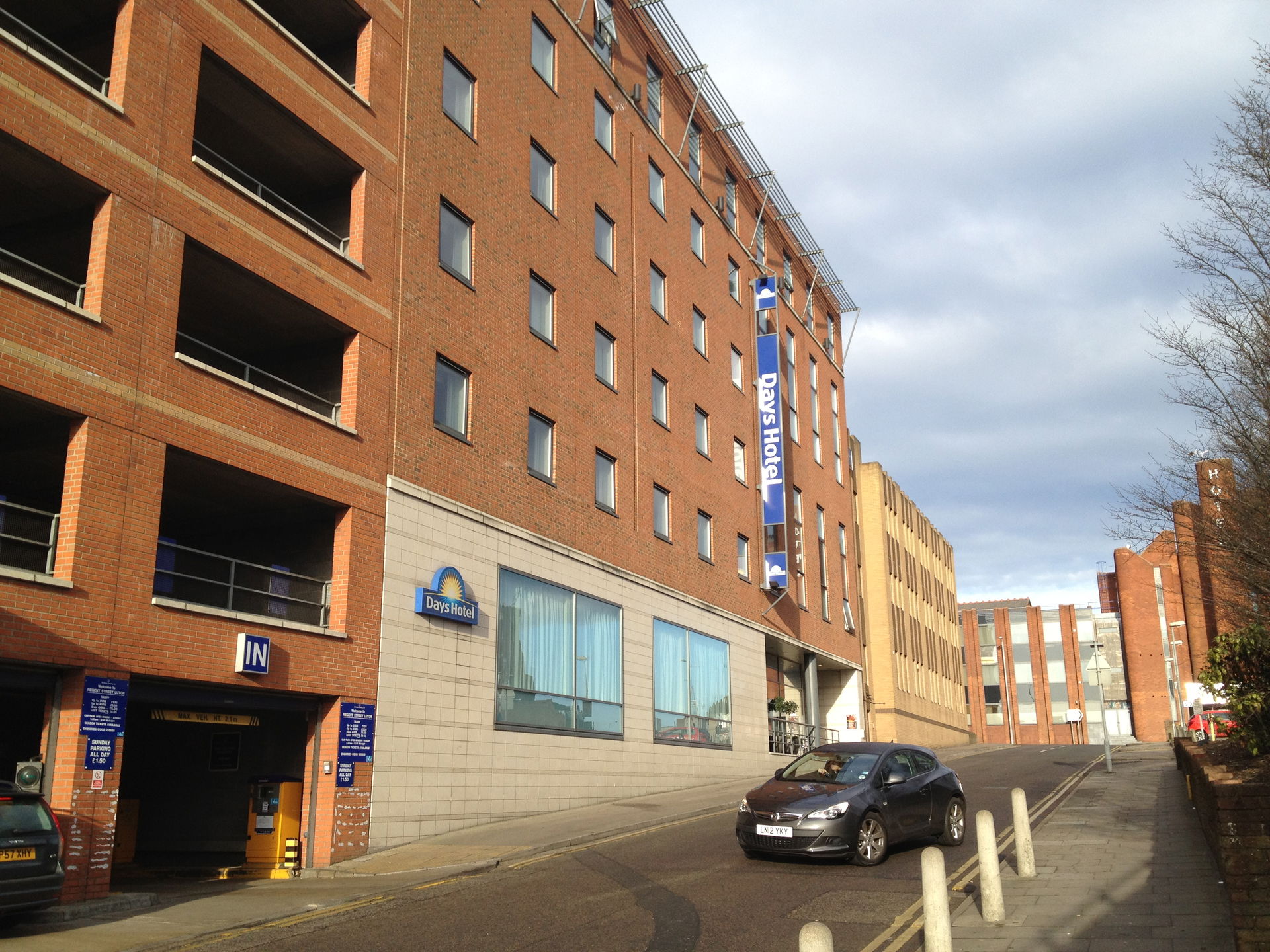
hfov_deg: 52.6
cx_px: 635
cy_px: 476
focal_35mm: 35
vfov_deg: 40.7
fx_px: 1284
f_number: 2.4
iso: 64
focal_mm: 4.28
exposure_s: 1/493
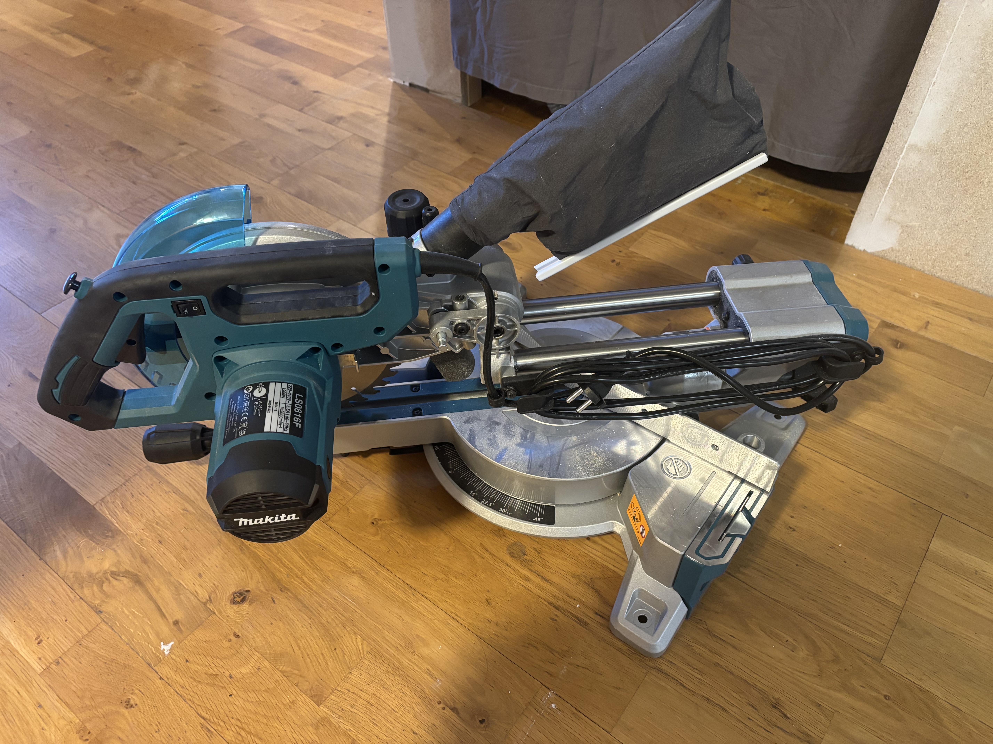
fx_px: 746
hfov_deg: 67.3
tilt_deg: -45.6
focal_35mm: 26
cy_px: 372
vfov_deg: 53.1
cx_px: 496
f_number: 1.6
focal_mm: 5.96
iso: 500
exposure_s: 1/31
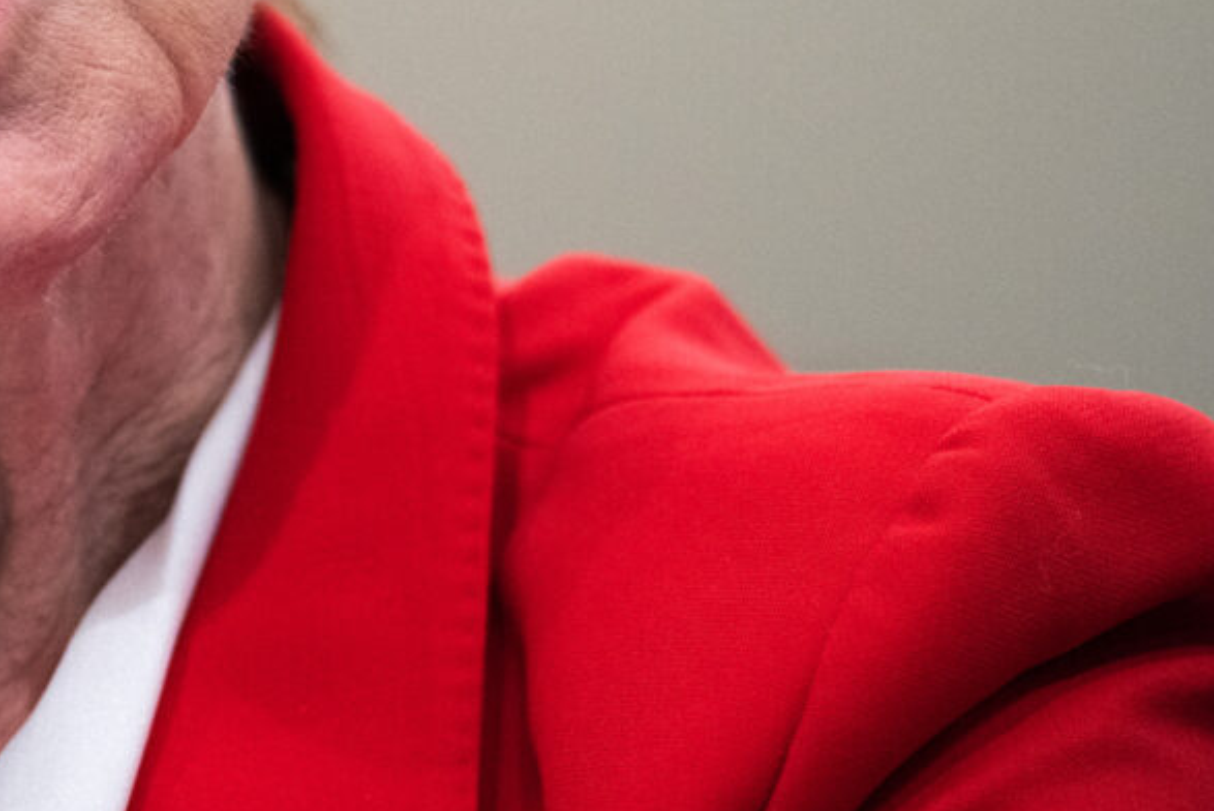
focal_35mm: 491
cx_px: -70
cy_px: -267
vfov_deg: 2.8
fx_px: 16565
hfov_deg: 4.2
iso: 3200
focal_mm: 178
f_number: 2.8
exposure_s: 1/500
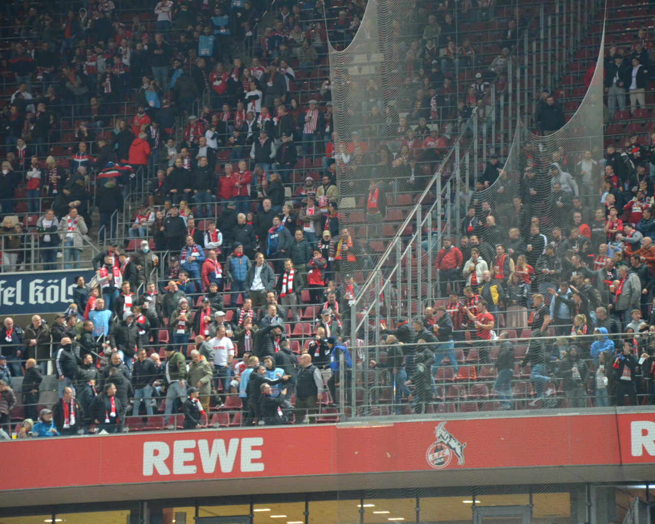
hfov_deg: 10.8
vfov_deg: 8.7
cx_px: 391
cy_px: 262
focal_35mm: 179
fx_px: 3462
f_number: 5.6
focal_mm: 105
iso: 3200
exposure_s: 1/80
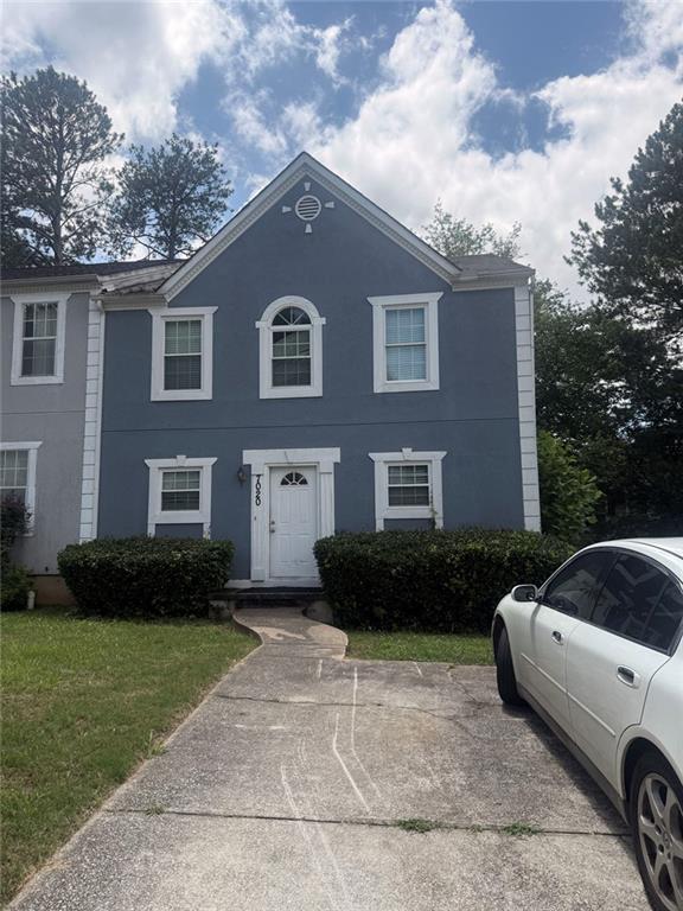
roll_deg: +1.4
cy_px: 456
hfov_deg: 56.8
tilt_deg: +6.4
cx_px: 342
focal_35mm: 24
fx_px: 631
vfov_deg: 71.6
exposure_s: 1/6173
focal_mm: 6.76
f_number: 1.78
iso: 100
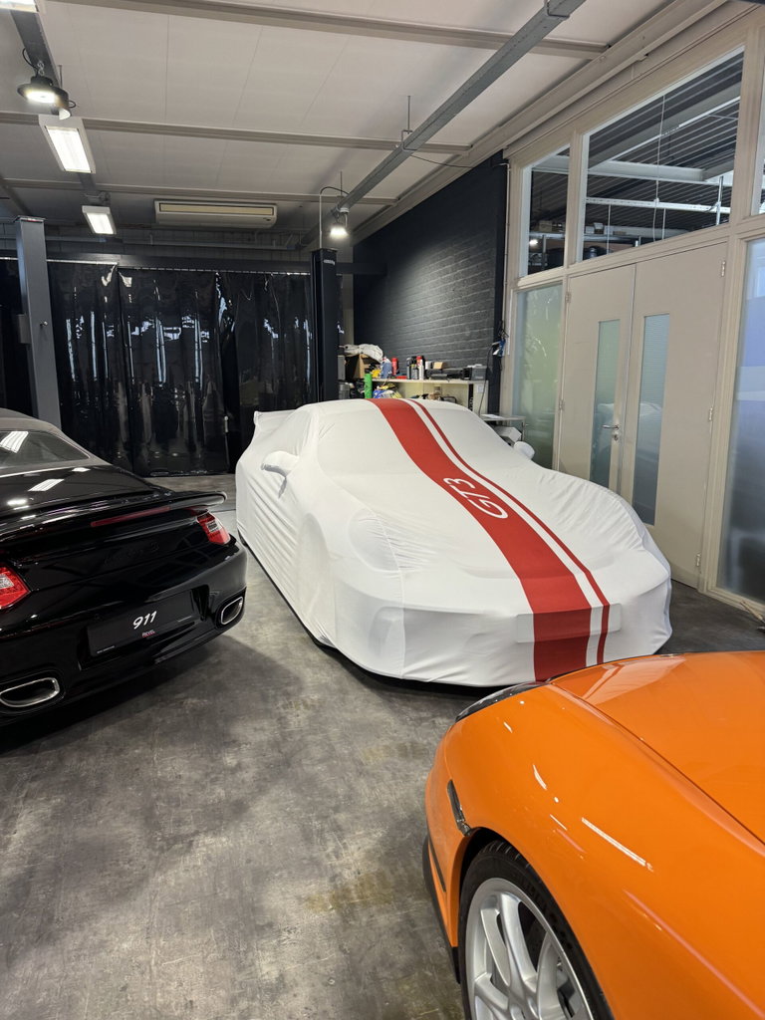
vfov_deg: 71.6
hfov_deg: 56.8
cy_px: 510
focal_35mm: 24
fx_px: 707
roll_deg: +1.0
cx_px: 382
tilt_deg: -10.4
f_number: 1.78
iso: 125
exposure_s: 1/100
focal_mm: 6.86
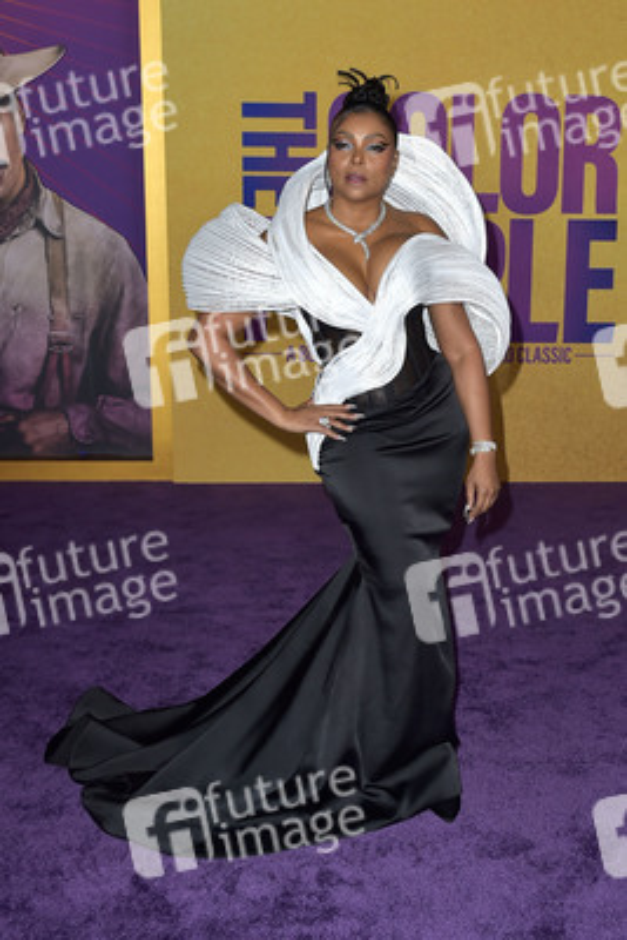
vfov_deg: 48.4
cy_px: 470
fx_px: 1044
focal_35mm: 40
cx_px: 314
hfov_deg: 33.4
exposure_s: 1/250
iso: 320
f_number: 6.3
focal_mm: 40
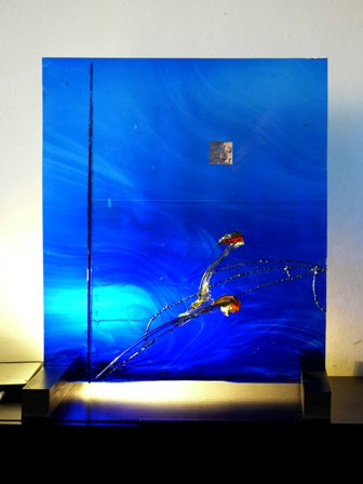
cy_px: 242
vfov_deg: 27.0
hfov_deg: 20.4
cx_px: 182
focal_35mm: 72
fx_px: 1007
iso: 200
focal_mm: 15.2
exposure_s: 1/6
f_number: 3.2
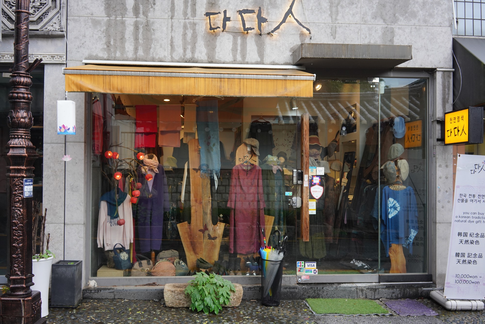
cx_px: 242
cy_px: 162
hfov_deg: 54.4
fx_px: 472
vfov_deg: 37.9
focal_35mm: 35
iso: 800
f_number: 9
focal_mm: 35
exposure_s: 1/100
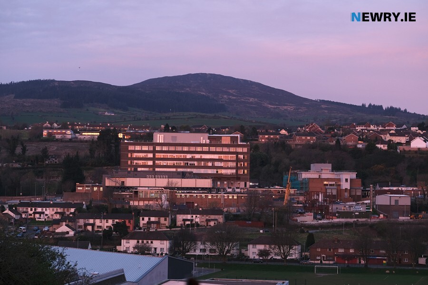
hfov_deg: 23.1
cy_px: 142
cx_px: 214
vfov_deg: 15.5
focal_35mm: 88
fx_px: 1046
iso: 400
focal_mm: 58.7
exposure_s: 1/110
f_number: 4
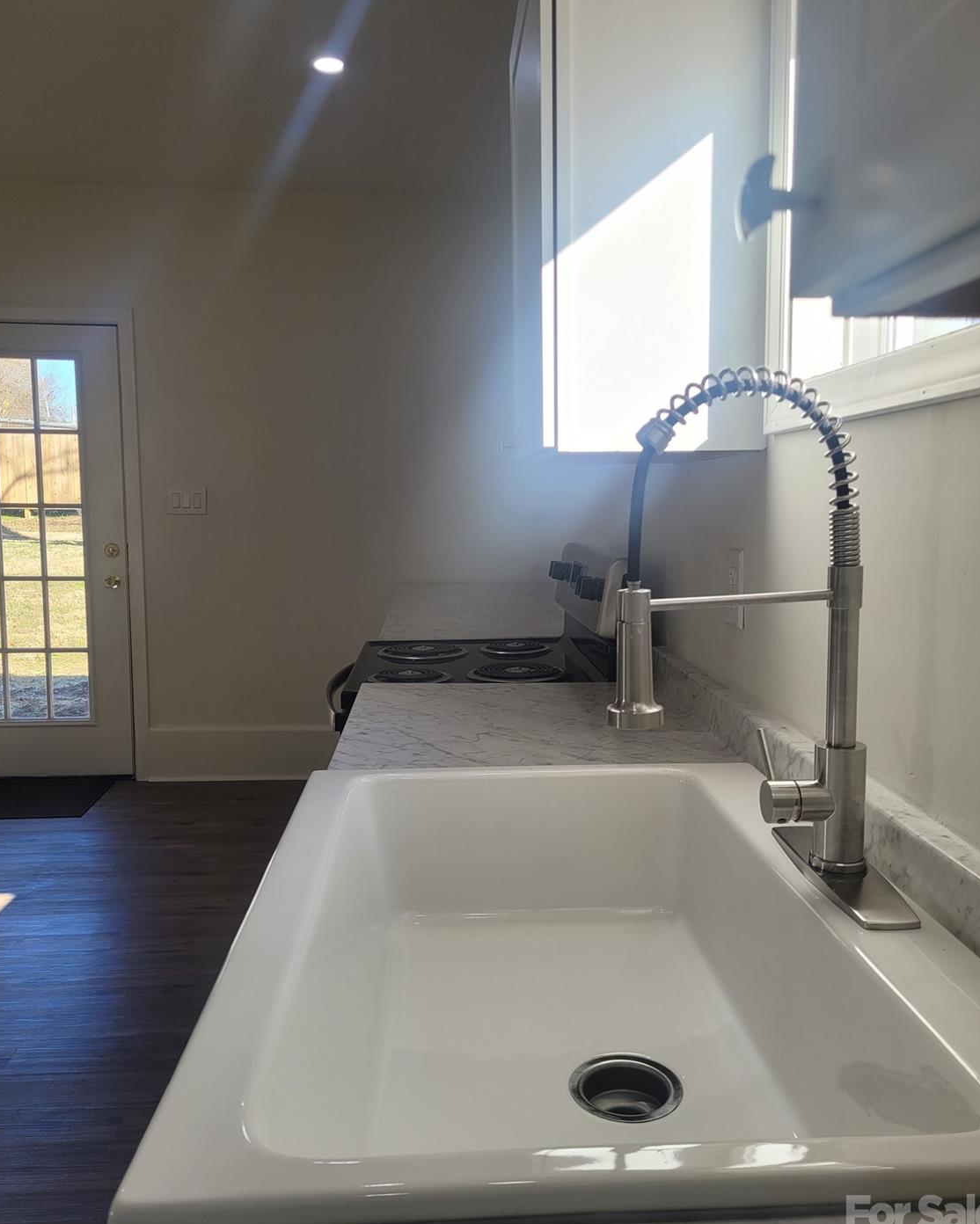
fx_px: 1015
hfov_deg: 51.5
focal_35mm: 28
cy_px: 617
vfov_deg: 62.2
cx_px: 497
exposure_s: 1/312
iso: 40
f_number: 1.8
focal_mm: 5.4
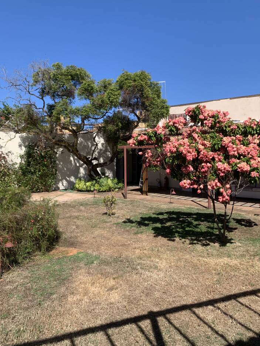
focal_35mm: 30
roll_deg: -0.6
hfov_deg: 46.8
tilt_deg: +4.6
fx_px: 300
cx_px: 138
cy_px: 149
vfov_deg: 59.7
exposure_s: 1/2114
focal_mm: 4.25
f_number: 1.8
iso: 25
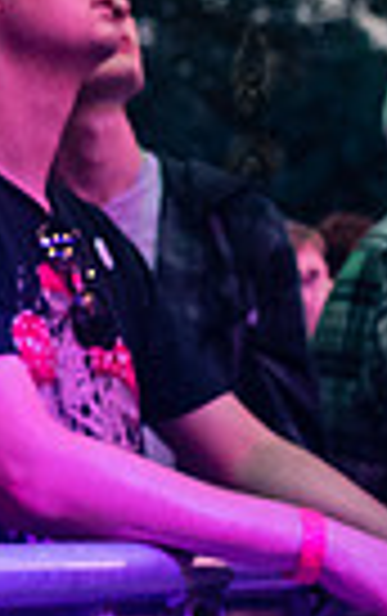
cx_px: -621
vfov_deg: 13.7
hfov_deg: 7.9
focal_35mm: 151
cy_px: 97
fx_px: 2540
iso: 6400
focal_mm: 35
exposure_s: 1/320
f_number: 3.2
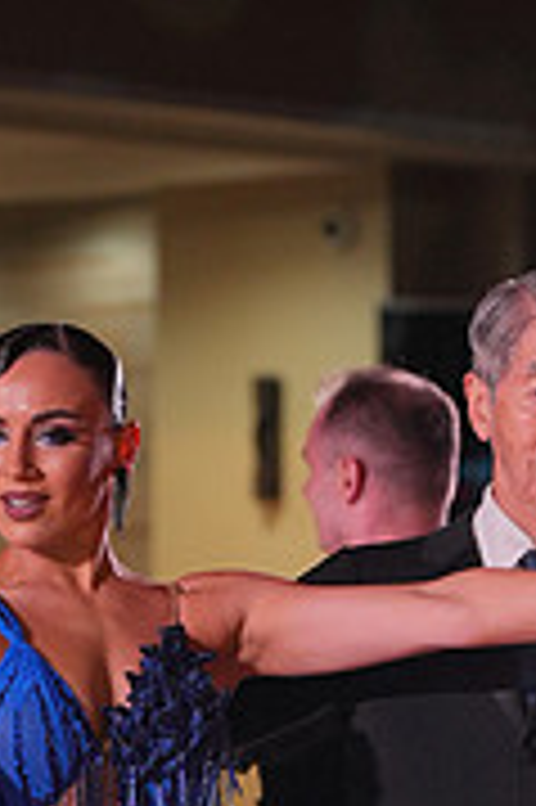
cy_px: 1085
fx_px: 7540
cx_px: 182
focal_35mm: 337
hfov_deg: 4.1
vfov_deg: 6.1
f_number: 4
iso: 1000
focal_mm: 104
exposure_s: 1/400
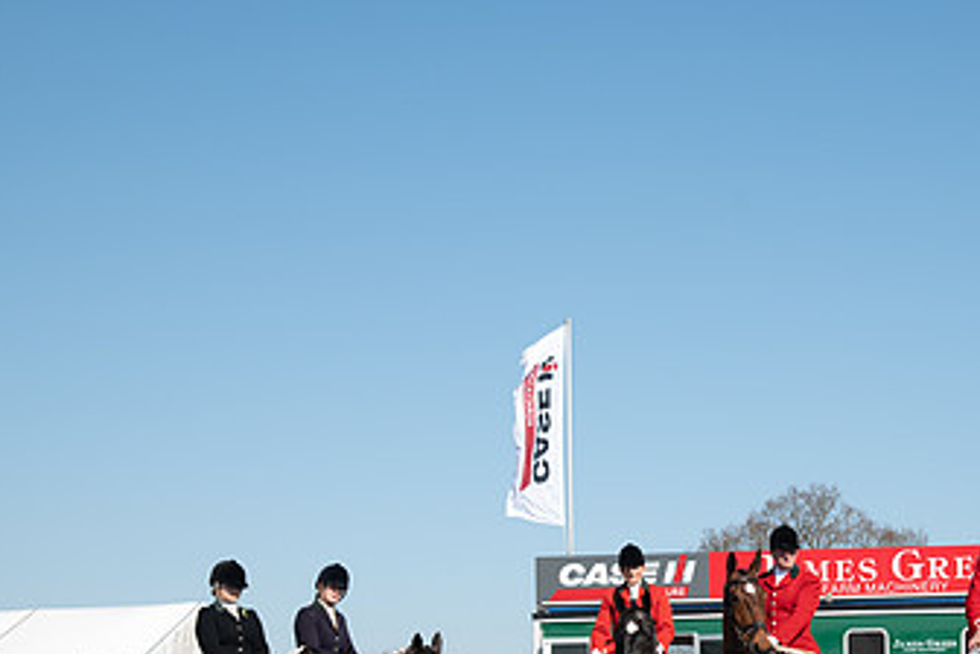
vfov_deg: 13.6
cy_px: 531
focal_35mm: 100
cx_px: 732
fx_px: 2722
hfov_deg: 20.3
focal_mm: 58
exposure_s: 1/250
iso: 64
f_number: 5
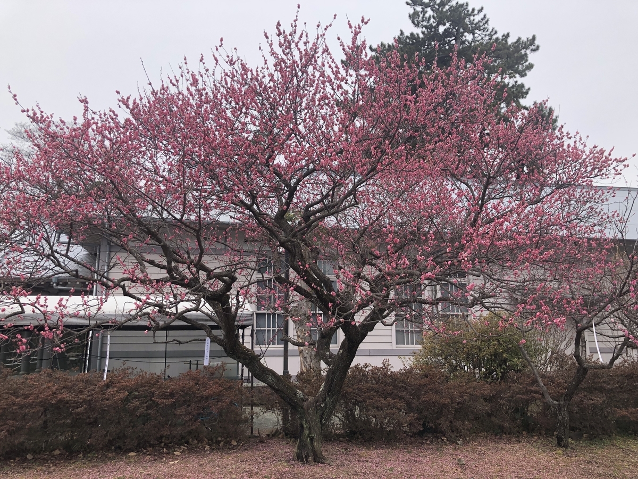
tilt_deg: +12.6
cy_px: 240
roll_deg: +0.3
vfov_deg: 49.7
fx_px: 516
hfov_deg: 63.4
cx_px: 319
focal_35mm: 28
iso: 20
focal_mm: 3.99
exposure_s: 1/923
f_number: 1.8
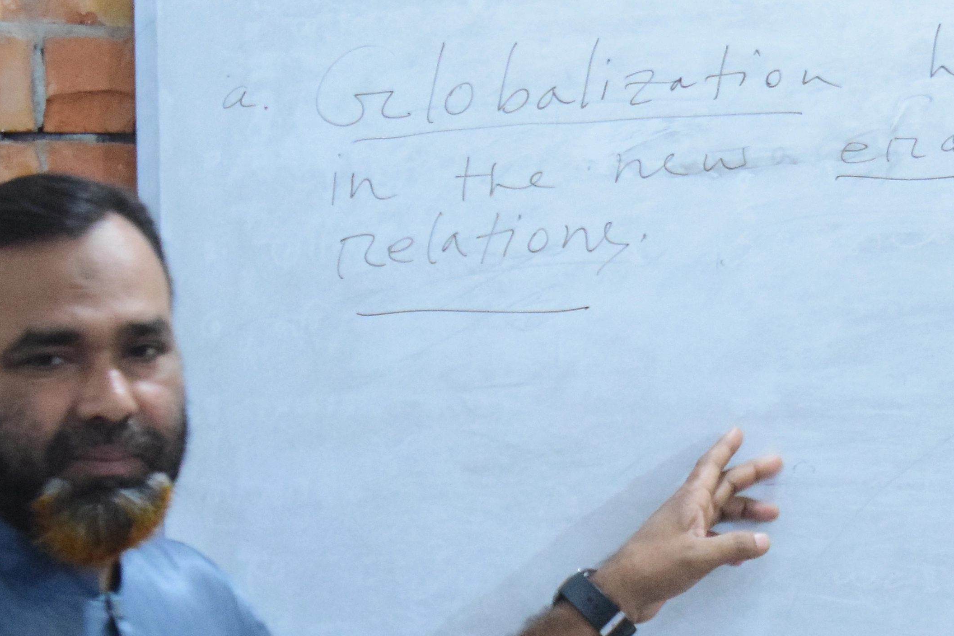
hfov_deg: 8.7
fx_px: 6212
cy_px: 621
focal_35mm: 234
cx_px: 877
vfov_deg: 5.8
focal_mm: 55
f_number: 5.6
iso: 3200
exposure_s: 1/25
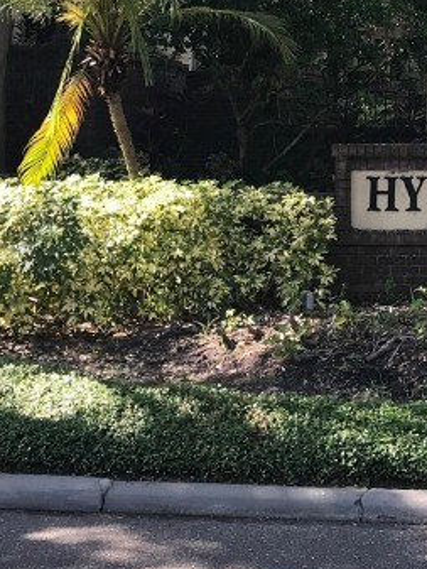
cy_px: -34
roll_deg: +1.5
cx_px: 538
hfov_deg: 16.5
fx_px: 1397
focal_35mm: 85
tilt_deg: +8.5
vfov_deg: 21.9
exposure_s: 1/329
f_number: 1.8
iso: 20
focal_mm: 3.99
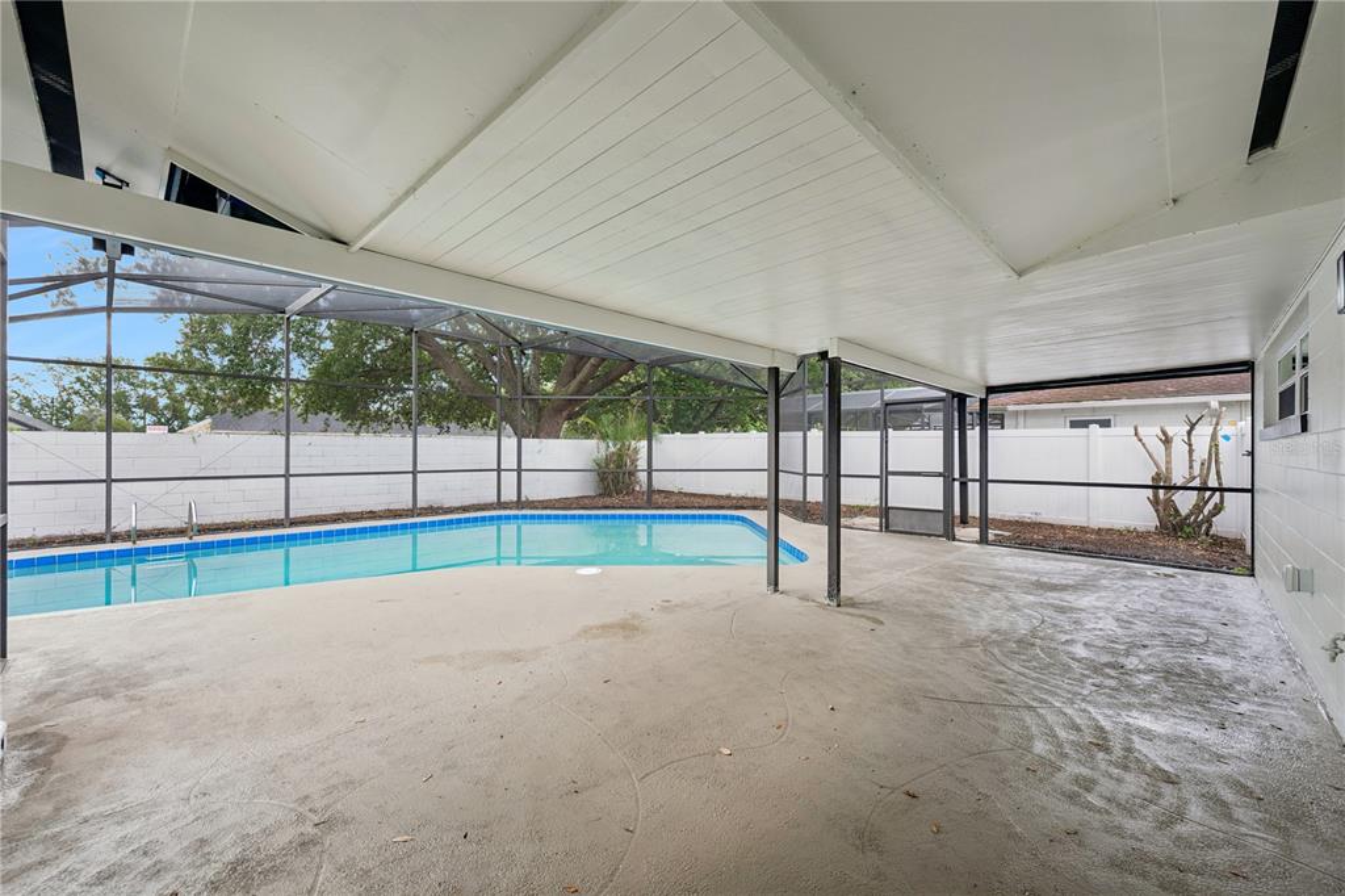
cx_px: 672
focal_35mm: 14
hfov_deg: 104.3
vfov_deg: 81.2
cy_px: 448
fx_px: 523
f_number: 9
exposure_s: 1/40
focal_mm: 14
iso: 200
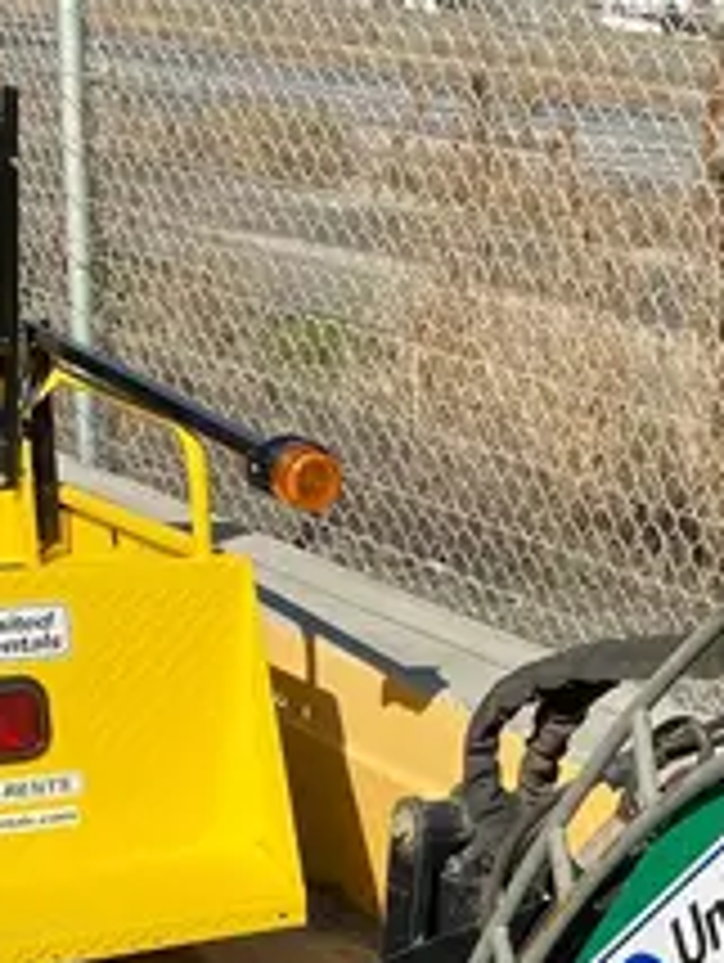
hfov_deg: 15.7
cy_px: 1159
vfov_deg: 20.5
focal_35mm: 89
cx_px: 967
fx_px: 2477
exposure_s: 1/3125
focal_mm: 4.25
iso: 32
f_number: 1.8
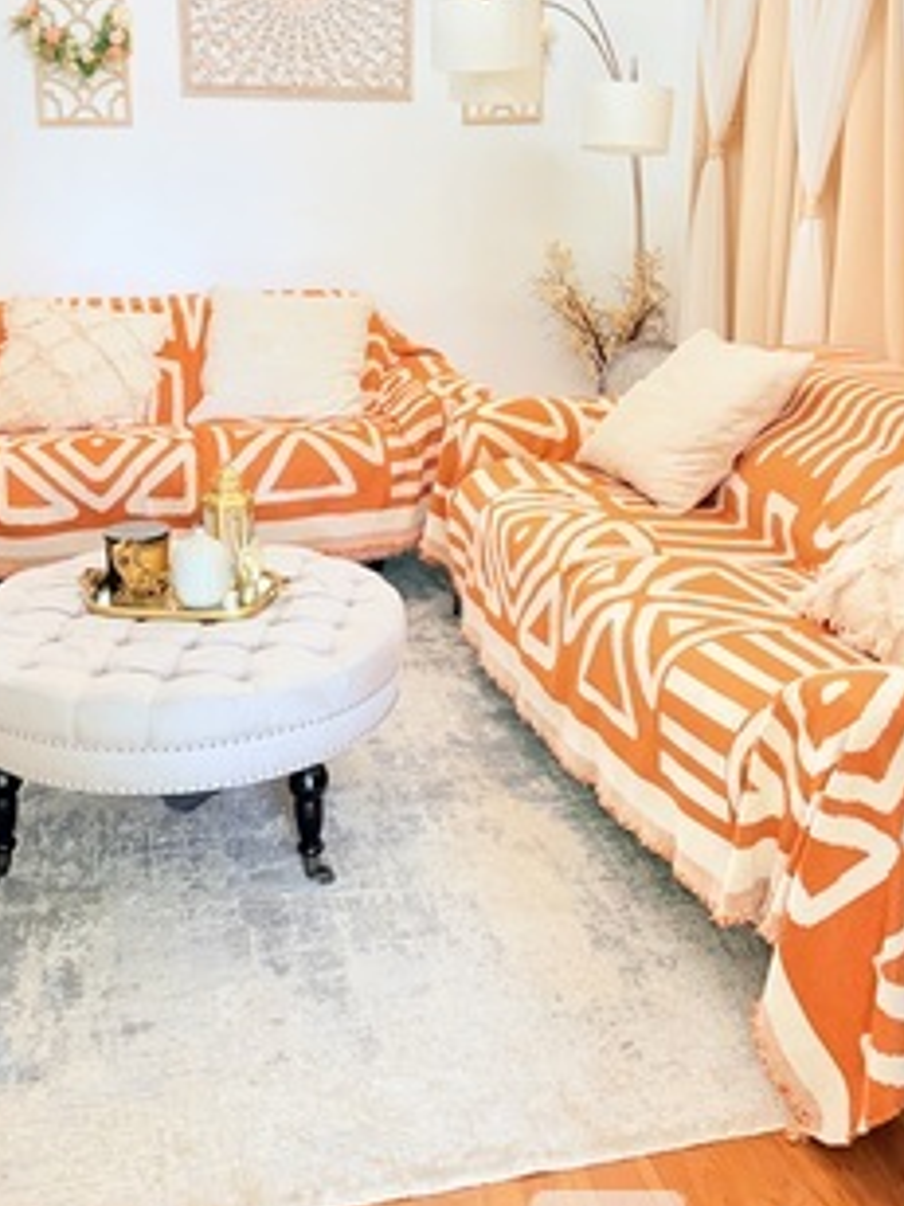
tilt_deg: -10.1
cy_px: 368
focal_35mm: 39
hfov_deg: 36.8
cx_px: 429
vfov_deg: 46.8
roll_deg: +0.2
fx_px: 1358
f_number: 1.78
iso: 320
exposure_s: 1/120
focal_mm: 6.76
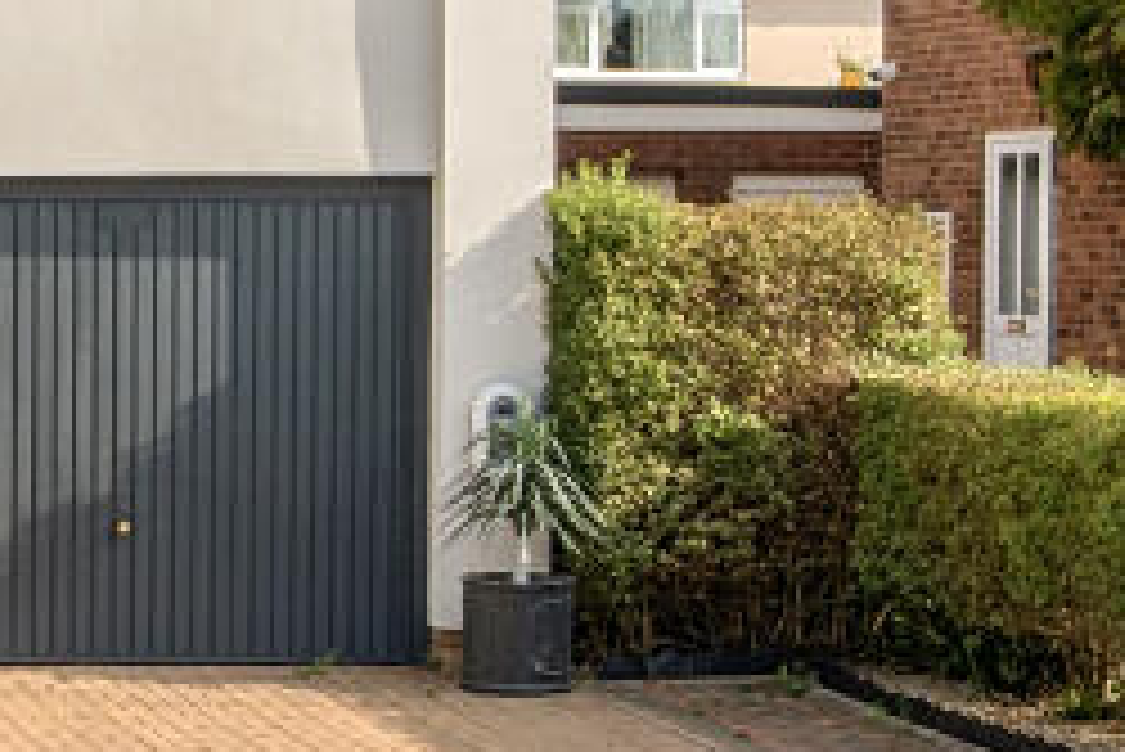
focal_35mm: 135
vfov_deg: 10.2
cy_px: 385
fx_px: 4221
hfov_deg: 14.0
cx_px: -652
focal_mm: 22
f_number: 8
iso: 400
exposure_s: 1/500
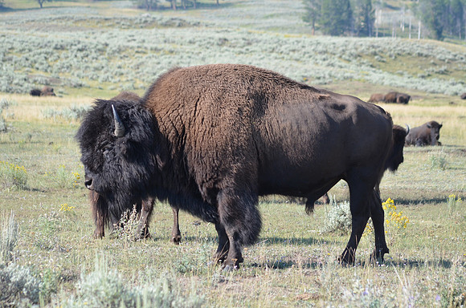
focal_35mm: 142
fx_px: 1841
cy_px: 154
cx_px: 233
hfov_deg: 14.4
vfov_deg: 9.6
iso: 400
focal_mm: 95
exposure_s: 1/1250
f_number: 4.5
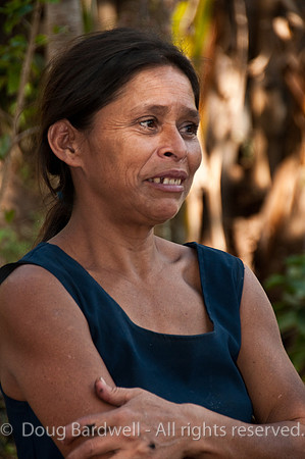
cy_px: 230
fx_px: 3821
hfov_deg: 4.6
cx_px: 152
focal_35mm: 300
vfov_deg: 6.9
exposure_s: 1/250
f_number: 5.6
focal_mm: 200
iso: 400
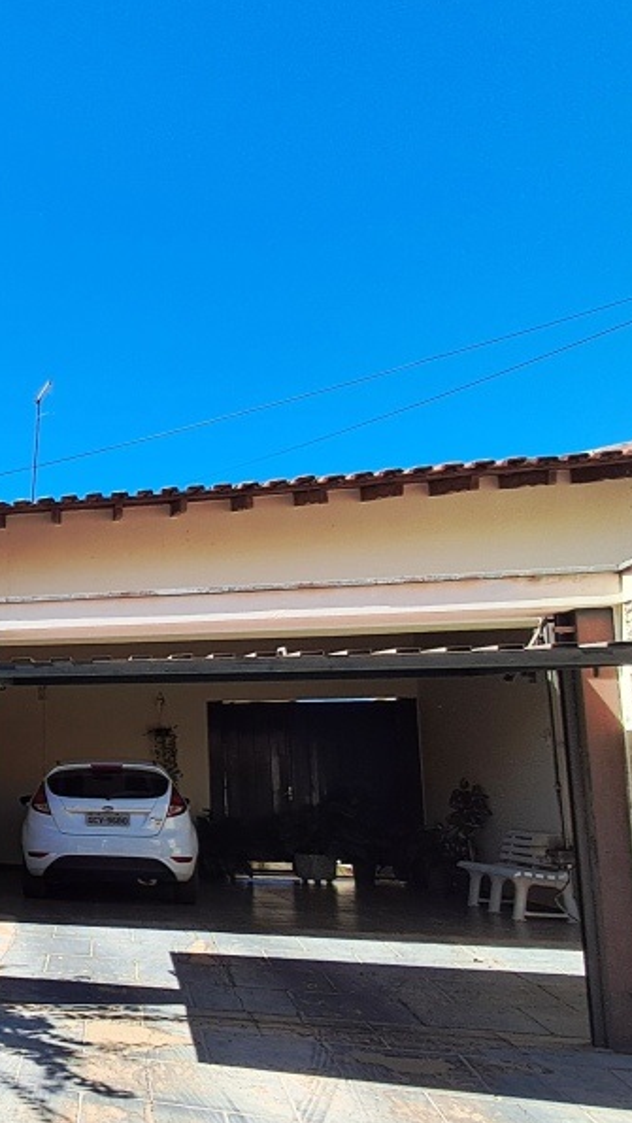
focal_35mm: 30
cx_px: -172
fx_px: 893
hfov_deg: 31.1
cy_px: 713
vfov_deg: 63.2
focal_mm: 1.64
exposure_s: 1/1035
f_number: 2.2
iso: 40
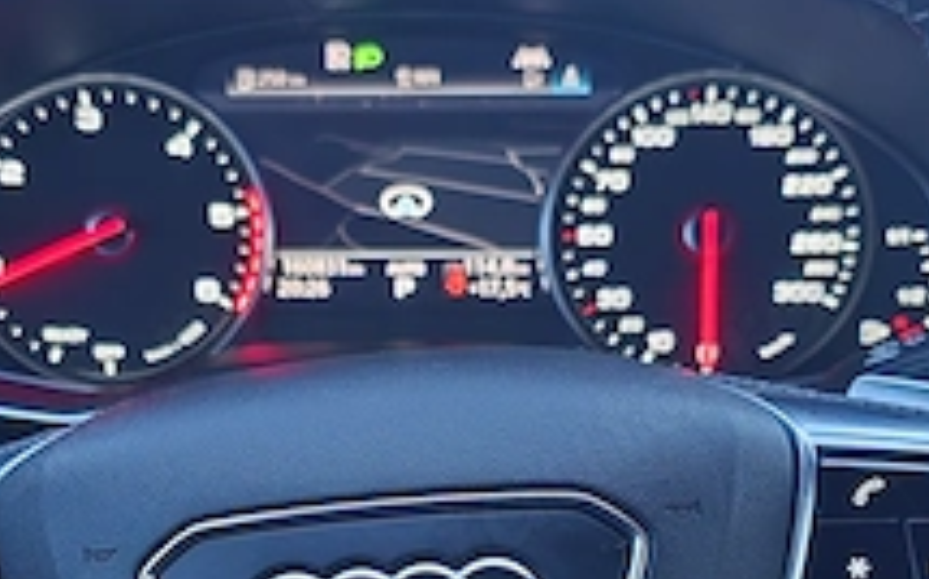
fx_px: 1720
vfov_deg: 18.7
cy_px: 536
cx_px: 320
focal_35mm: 68
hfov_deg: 30.0
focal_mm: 6.3
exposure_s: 1/33.3
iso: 2500
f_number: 1.7
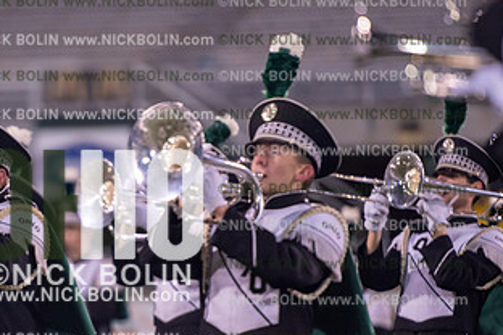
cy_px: 226
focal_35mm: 372
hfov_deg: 5.5
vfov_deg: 3.7
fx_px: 5197
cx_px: 89
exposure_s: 1/1250
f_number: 2.8
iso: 2500
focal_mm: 200
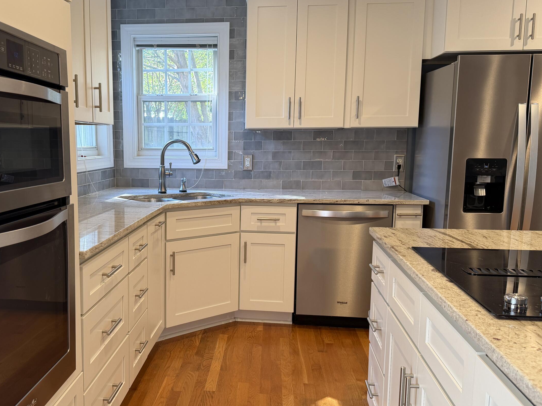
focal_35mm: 34
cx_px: 201
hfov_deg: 53.3
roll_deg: +0.1
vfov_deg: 41.8
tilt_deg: -8.0
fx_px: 532
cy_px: 216
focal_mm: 6.76
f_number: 1.78
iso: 100
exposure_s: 1/60
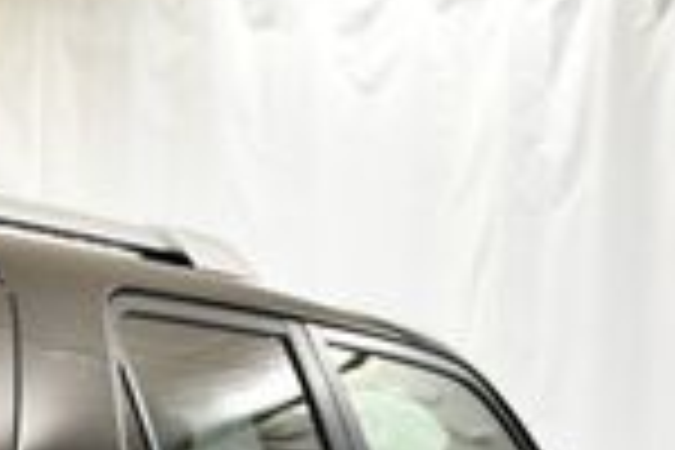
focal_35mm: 179
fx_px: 3356
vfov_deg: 7.4
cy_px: 891
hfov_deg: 11.0
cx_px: -356
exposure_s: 1/125
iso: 1400
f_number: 3.8
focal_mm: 21
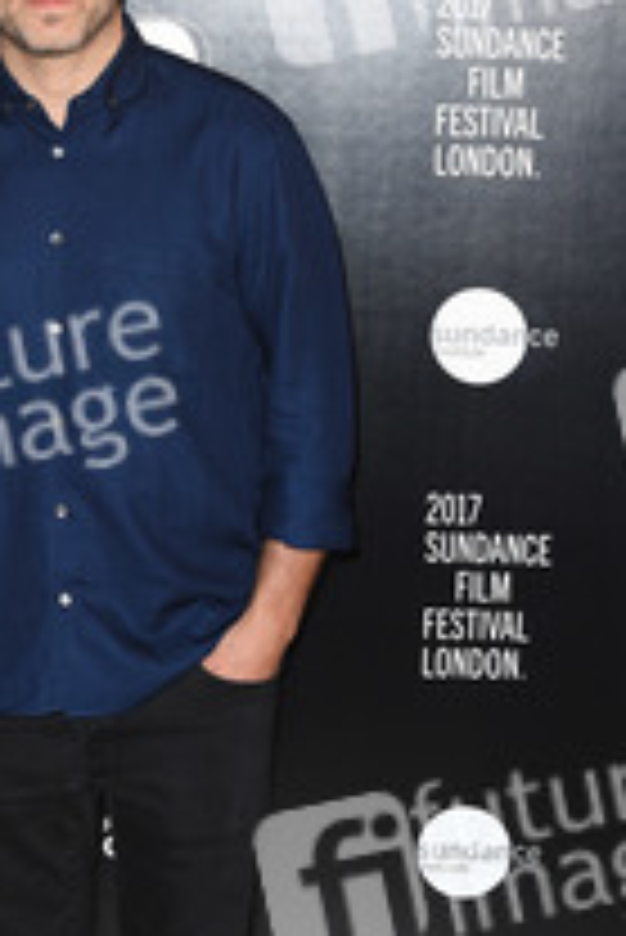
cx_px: 79
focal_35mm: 154
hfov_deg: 8.9
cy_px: 634
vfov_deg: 13.3
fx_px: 4010
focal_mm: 80
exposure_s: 1/250
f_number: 4
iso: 1600
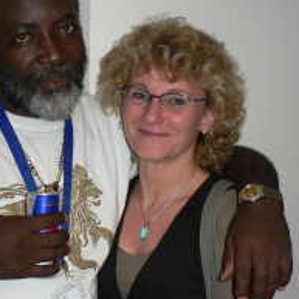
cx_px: 74
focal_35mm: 64
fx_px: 625
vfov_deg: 26.6
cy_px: 218
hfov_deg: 26.5
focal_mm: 6
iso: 100
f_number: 2.8
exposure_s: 1/60
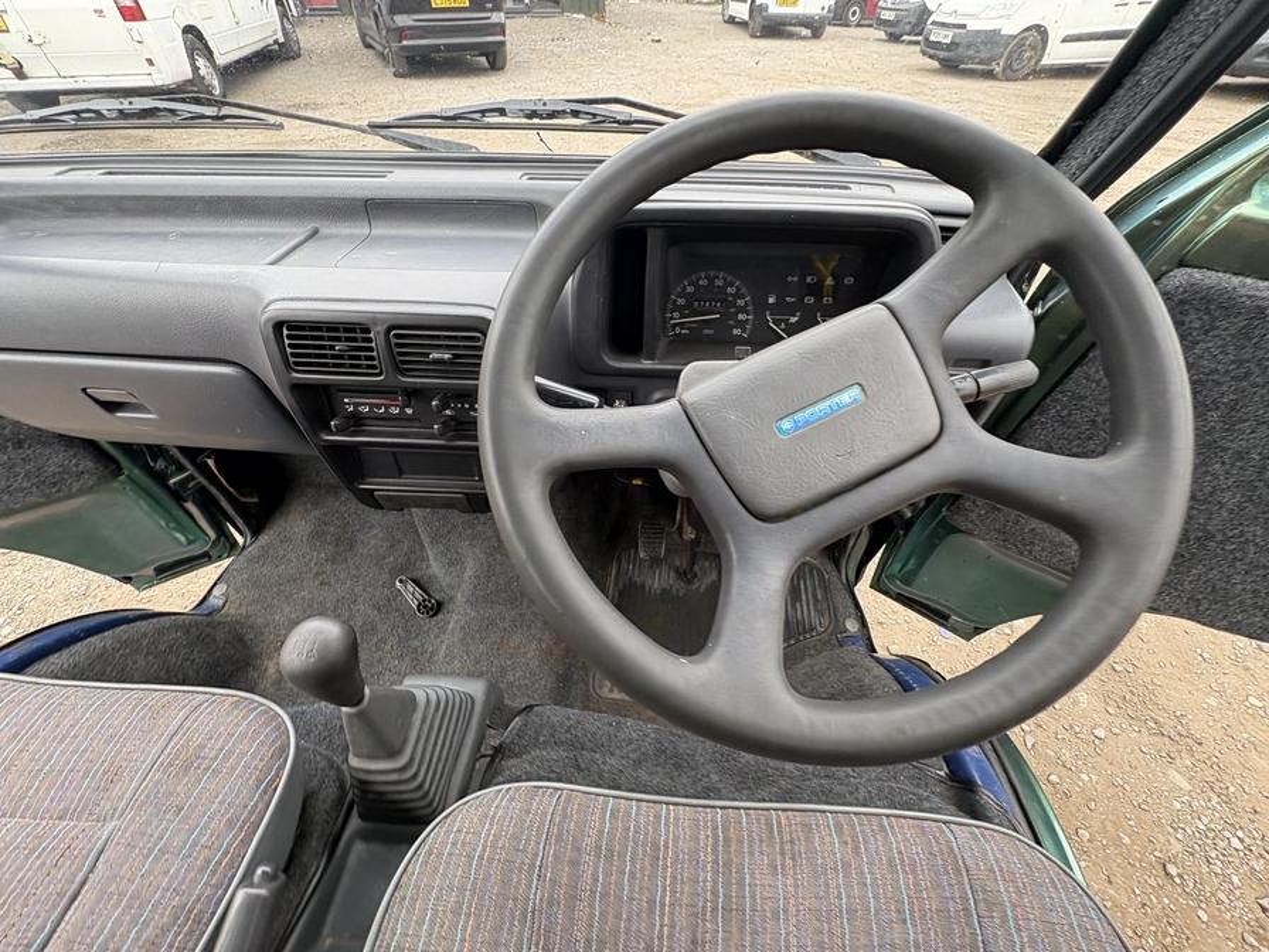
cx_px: 634
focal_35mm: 14
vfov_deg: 85.7
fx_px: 513
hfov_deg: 102.1
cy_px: 476
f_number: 2.2
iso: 64
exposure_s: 1/99
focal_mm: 2.22
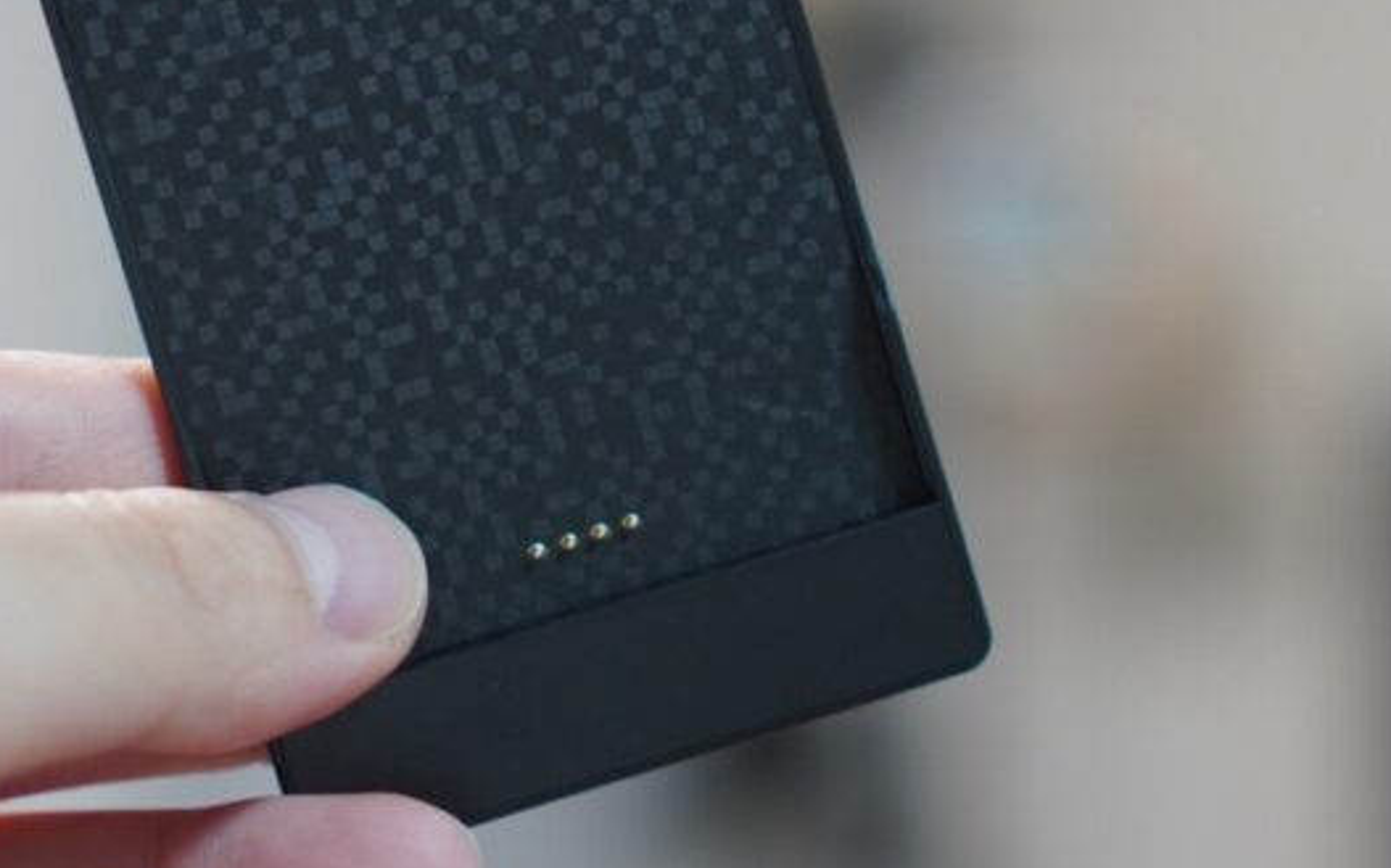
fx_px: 3941
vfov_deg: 12.5
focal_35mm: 104
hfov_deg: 20.0
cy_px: 153
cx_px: 520
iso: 250
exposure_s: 1/60
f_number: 2
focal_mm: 35
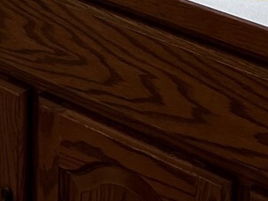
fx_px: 1061
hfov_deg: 13.3
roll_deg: +0.7
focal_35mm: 137
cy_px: -322
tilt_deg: -10.3
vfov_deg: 9.4
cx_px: -168
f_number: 1.5
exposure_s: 1/60
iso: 80
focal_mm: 5.7
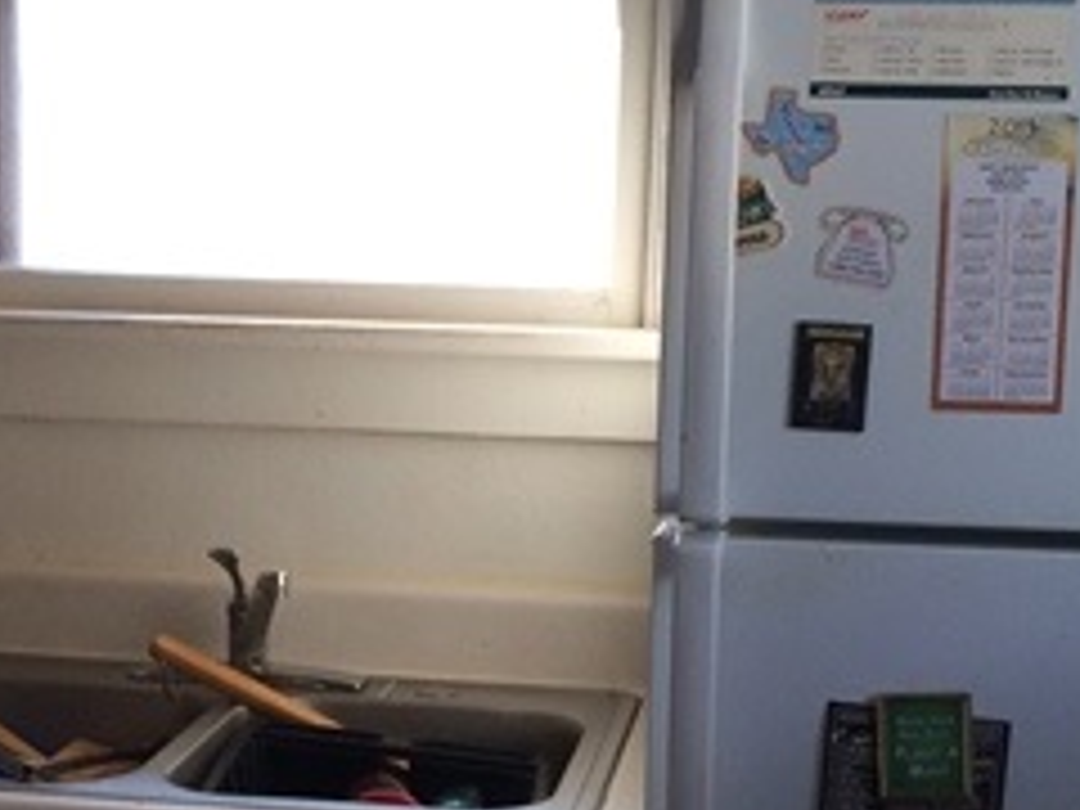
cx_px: 346
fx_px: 2496
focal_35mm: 80
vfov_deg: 18.4
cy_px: 567
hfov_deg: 24.3
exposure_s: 1/30
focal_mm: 4.12
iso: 64
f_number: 2.2
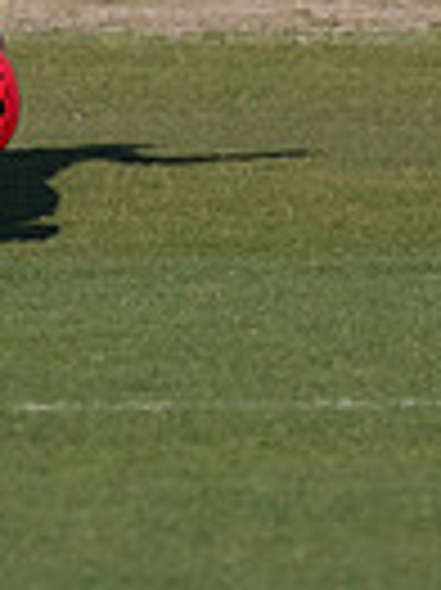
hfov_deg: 0.5
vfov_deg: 0.6
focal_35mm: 3203
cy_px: -130
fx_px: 54496
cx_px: 64
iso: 800
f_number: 8
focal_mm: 420
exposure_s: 1/4000
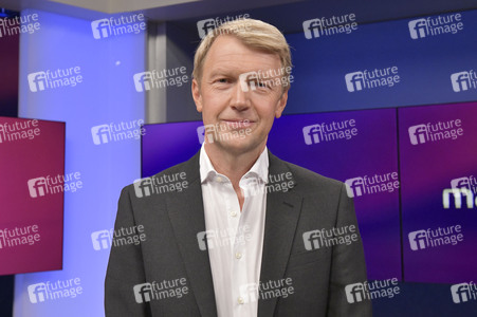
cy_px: 158
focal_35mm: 40
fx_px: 530
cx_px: 238
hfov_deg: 48.5
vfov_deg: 33.4
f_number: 6.3
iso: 2500
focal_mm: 40
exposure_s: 1/200
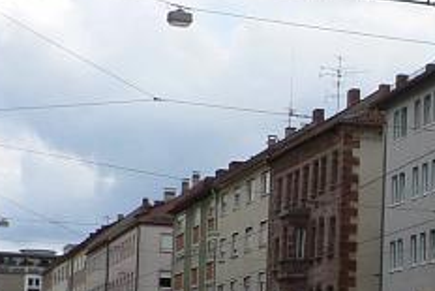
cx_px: 724
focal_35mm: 129
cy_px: 280
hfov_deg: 14.4
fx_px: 1560
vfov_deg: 10.6
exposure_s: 1/400
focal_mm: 6
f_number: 5
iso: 80
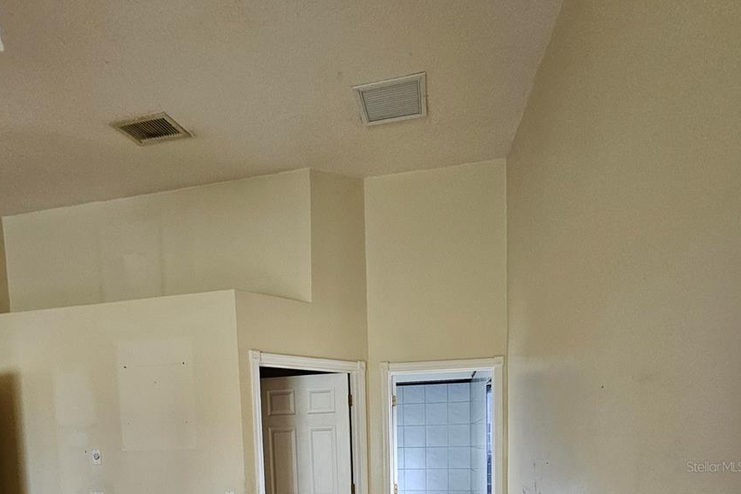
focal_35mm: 19
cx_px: 357
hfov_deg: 86.9
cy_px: 466
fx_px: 391
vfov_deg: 54.1
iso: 250
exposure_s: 1/60
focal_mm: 1.7
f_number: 2.2
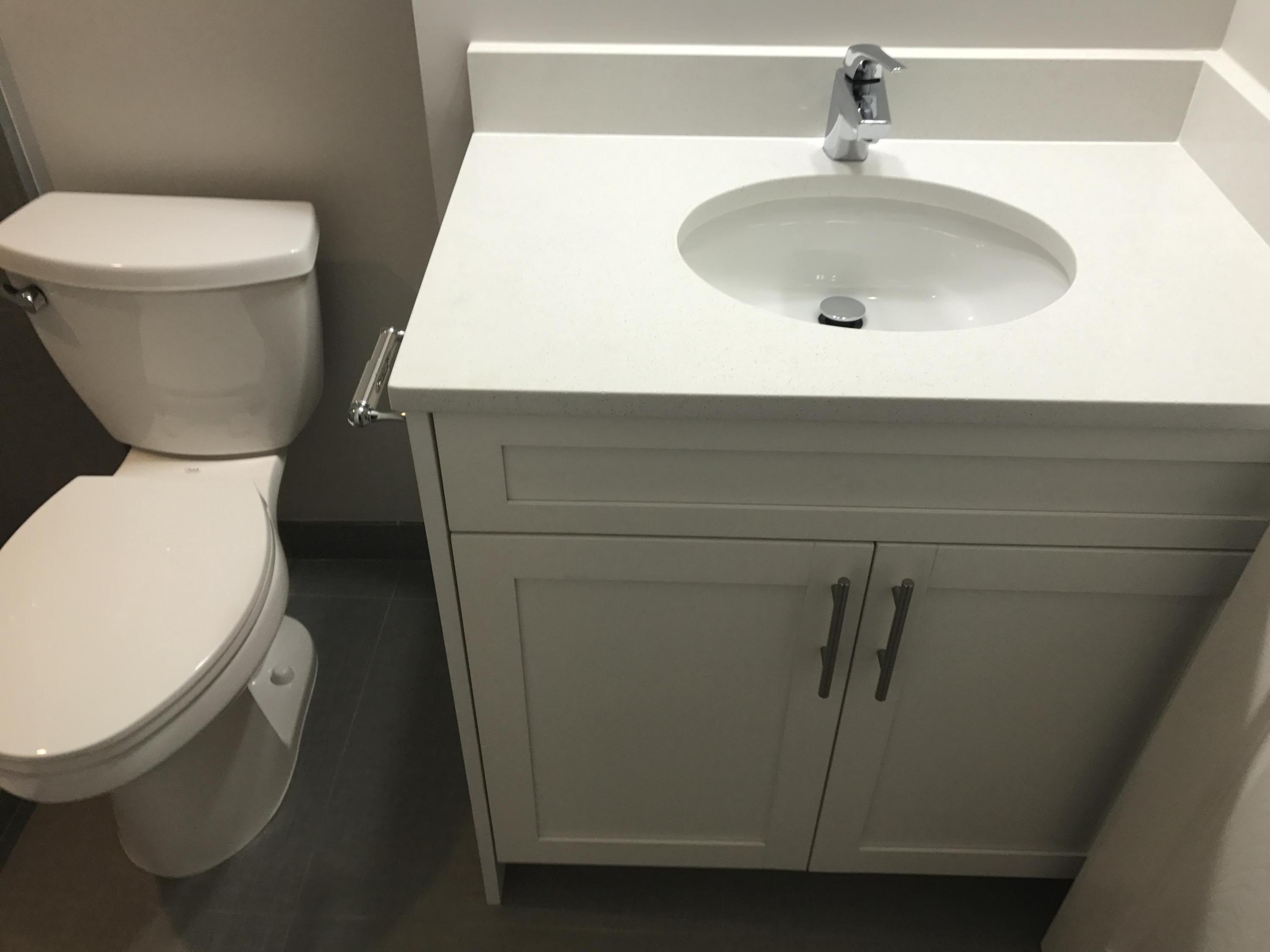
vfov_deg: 49.7
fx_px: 1027
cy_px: 476
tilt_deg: -38.4
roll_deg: -1.2
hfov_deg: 63.4
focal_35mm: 28
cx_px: 635
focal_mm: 3.99
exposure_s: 1/60
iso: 32
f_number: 1.8
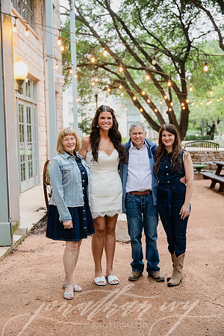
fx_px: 439
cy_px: 168
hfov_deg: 28.6
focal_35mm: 47
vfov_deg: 41.9
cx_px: 112
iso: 3200
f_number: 3.5
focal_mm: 47
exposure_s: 1/200
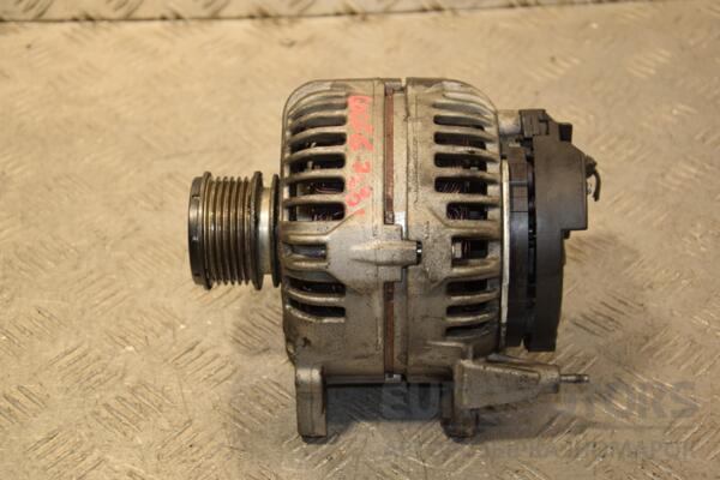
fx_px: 1500
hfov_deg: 27.0
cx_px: 360
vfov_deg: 18.2
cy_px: 240
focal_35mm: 75
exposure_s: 1/125
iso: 800
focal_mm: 50
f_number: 5
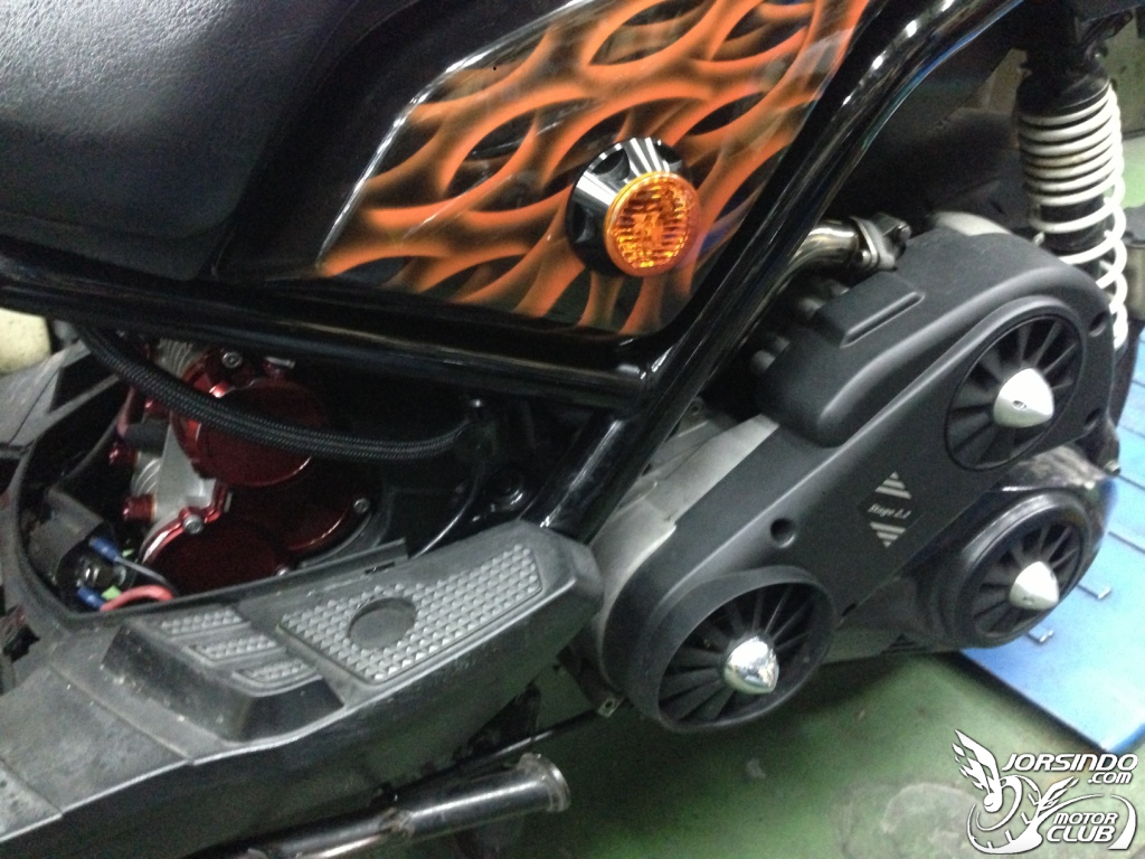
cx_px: 572
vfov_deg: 42.9
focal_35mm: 33
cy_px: 430
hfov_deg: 55.4
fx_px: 1092
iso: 800
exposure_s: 1/15
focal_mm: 4.13
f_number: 2.4
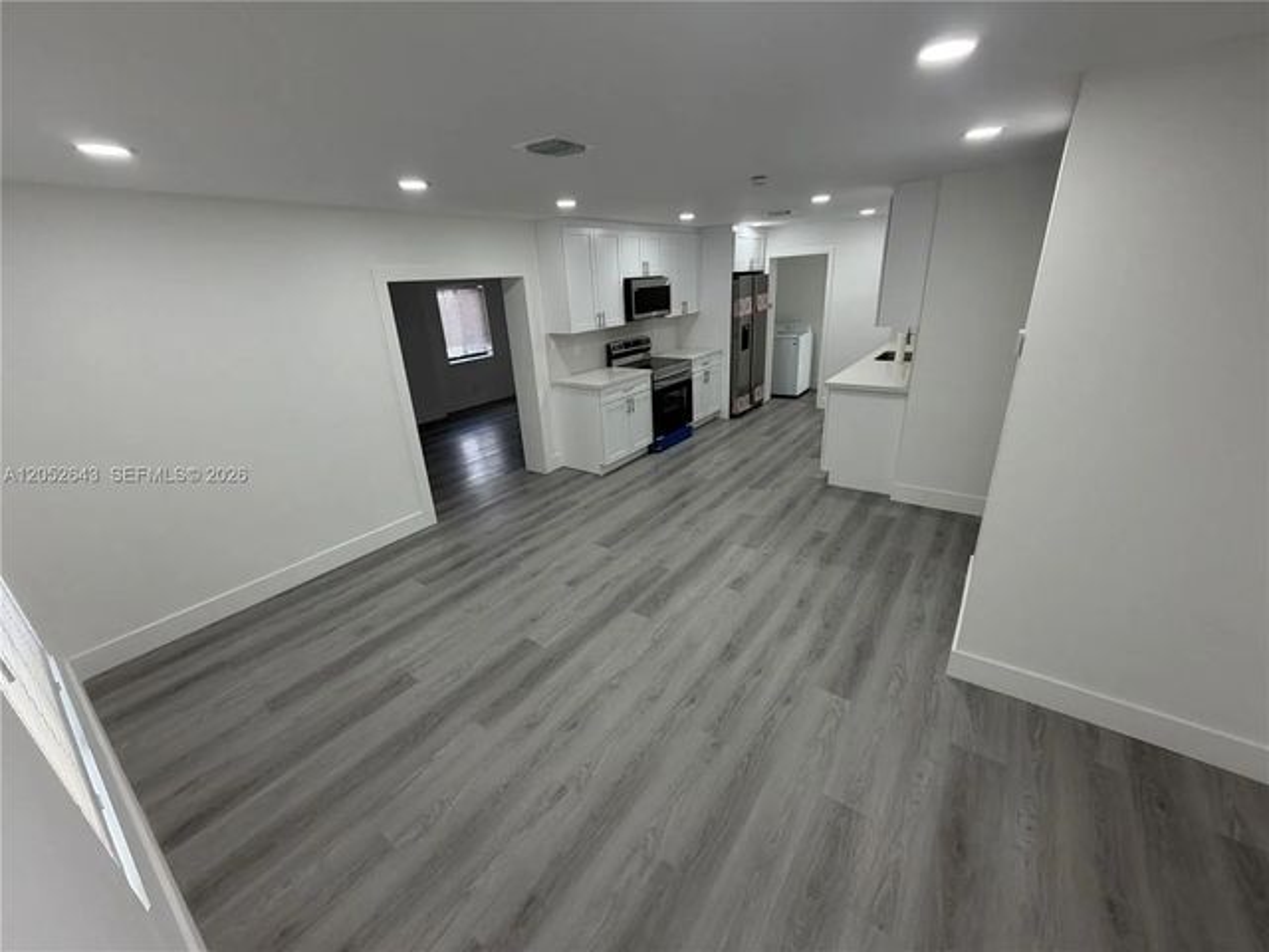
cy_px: 476
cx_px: 634
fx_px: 513
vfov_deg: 85.7
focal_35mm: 14
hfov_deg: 102.1
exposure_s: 1/120
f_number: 2.2
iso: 125
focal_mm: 2.22
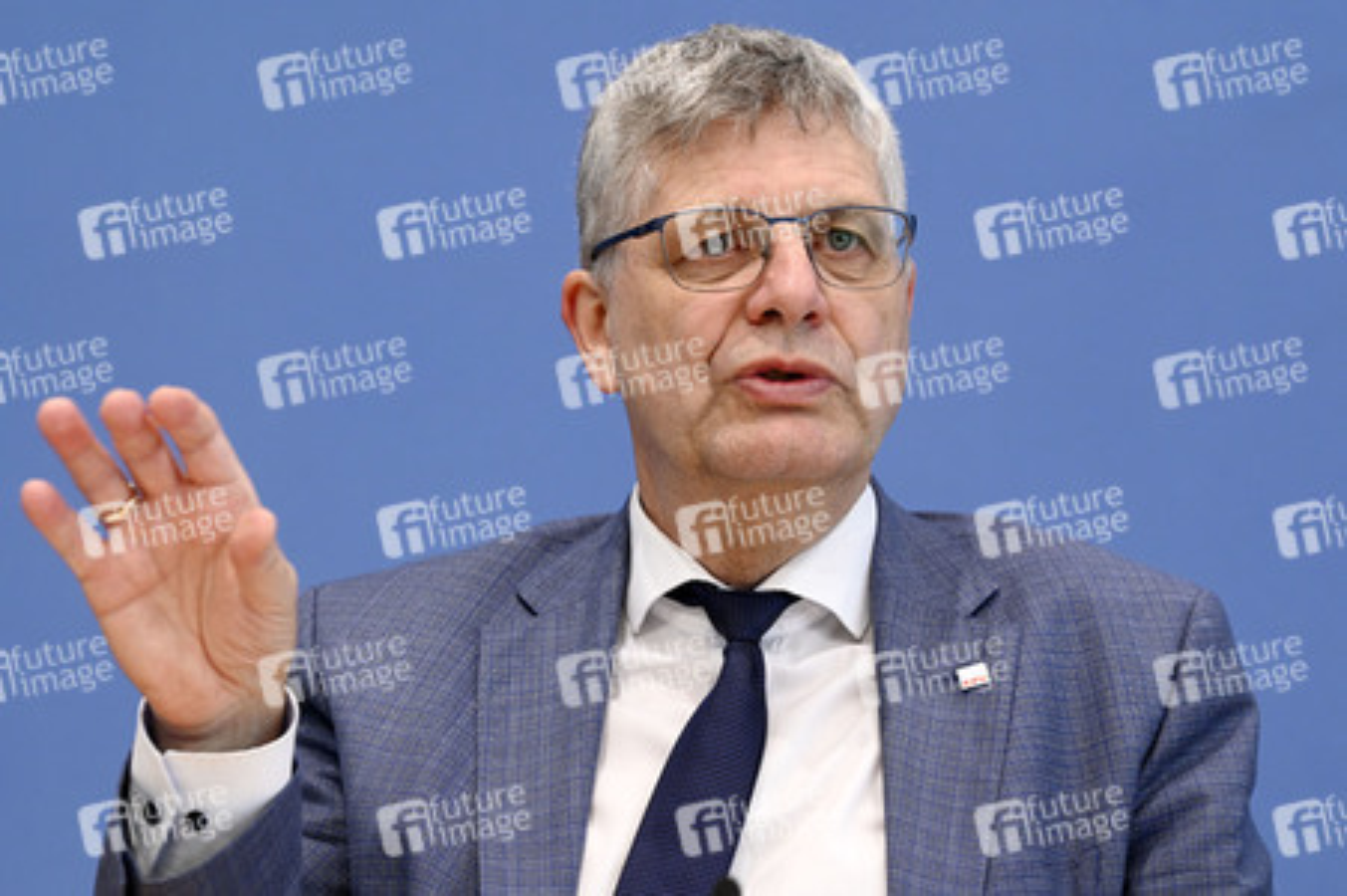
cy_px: 448
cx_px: 674
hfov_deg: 14.2
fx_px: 5421
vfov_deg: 9.4
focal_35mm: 145
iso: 3200
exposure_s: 1/400
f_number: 6.3
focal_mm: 145
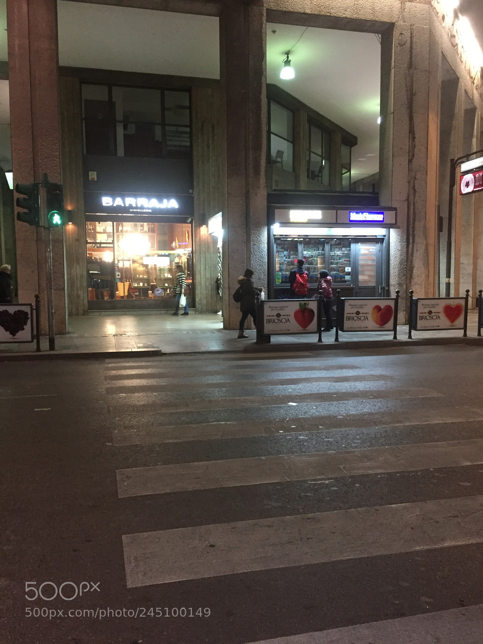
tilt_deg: -4.0
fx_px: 540
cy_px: 322
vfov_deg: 61.7
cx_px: 242
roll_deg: +0.3
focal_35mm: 29
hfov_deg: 48.2
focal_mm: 4.15
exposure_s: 1/25
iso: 250
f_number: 2.2
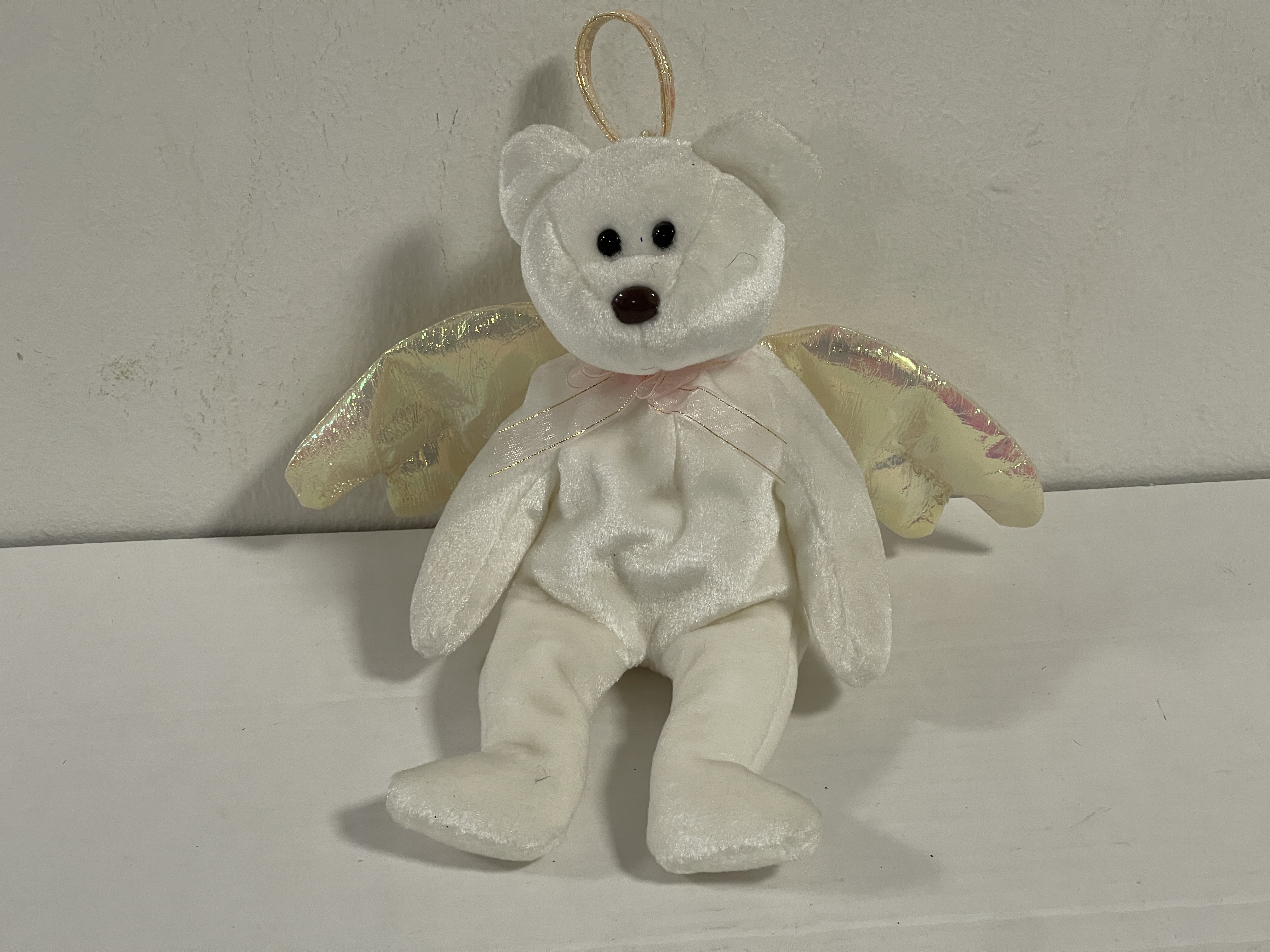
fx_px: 2348
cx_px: 635
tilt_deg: -25.5
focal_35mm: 64
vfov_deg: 22.9
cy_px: 476
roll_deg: -1.1
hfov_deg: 30.3
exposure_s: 1/50
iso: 125
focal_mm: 7.5
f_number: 2.2
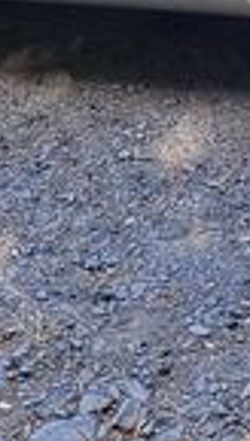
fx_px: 1373
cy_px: -240
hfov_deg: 10.3
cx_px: 259
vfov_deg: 16.5
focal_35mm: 117
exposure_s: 1/100
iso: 80
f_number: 1.8
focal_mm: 5.4
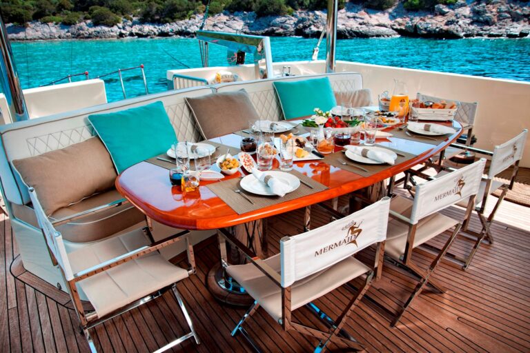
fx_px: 412
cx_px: 265
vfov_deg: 46.4
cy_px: 176
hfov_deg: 65.5
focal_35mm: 28
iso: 200
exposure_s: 1/200
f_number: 8
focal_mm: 28
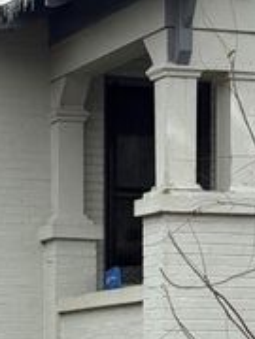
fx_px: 1748
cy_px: 325
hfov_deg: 8.3
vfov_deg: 11.0
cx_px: 9
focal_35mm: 178
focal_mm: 6.76
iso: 100
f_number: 1.78
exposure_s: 1/242
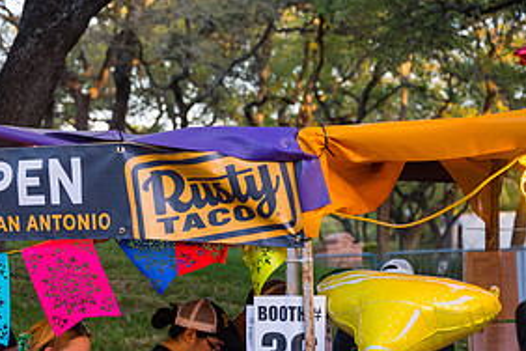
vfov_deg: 11.7
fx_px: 1709
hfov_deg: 17.2
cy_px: 254
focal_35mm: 117
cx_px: 52
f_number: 4
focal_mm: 57
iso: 1600
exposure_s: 1/800
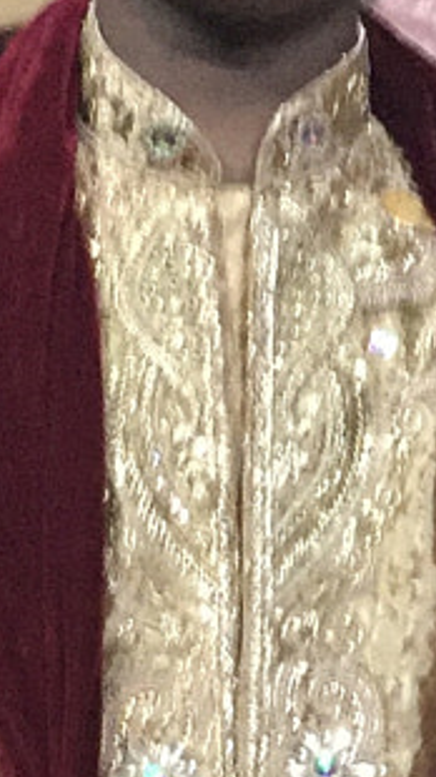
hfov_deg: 7.3
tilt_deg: -11.8
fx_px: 3356
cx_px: 662
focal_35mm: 163
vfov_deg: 12.7
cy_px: 1050
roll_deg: -0.8
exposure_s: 1/17
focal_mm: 4.15
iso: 400
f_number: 2.2
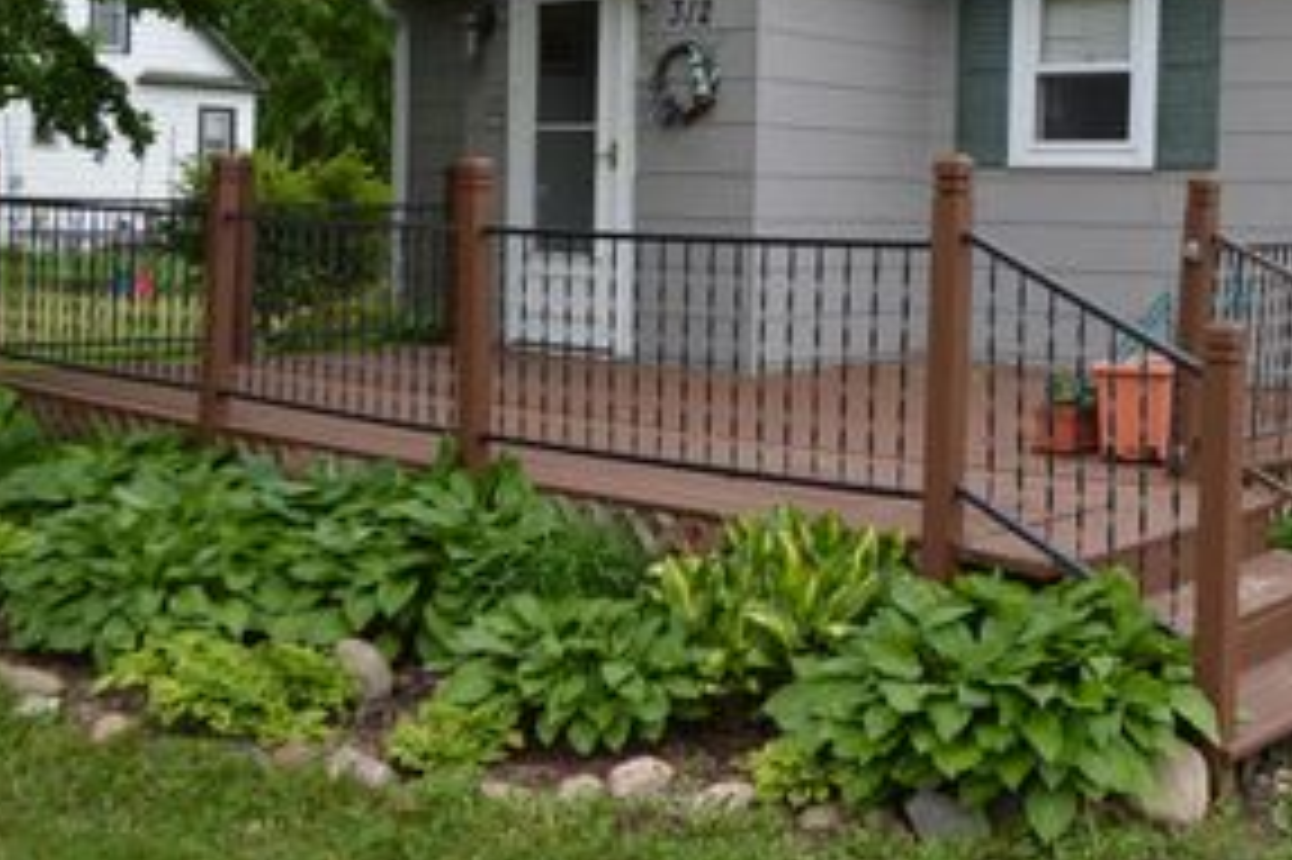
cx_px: 945
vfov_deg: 28.3
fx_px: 1686
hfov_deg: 40.9
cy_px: 248
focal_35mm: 47
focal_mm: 18
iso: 100
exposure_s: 1/160
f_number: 6.3
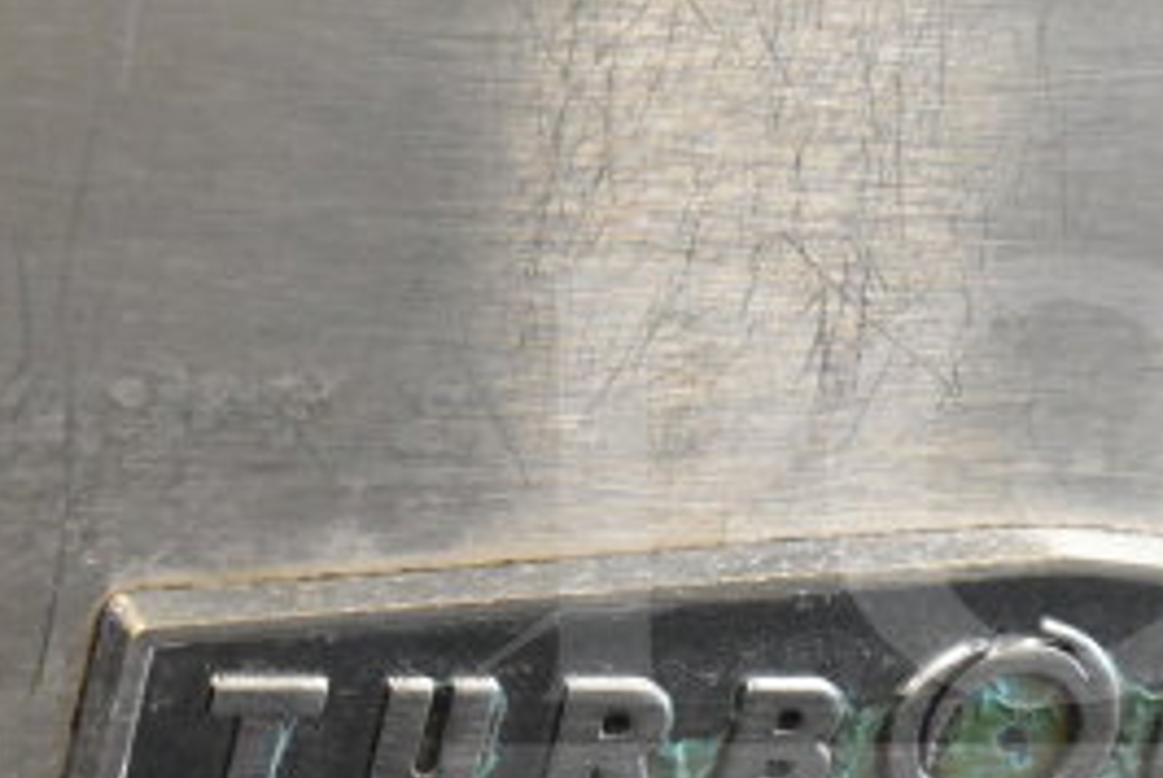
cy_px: 605
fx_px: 6117
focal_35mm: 189
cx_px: 931
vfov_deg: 7.3
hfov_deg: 10.8
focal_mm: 55
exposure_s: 1/160
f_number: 6.3
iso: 6400
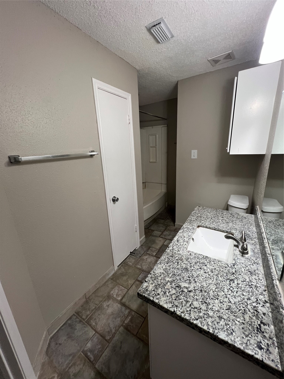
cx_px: 142
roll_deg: +1.8
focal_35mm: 13
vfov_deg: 106.2
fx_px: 142
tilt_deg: -15.4
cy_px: 190
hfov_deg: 89.9
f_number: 1.8
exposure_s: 1/60
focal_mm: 1.57
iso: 160
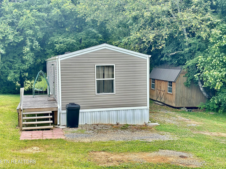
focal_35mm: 49
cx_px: 115
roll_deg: +0.1
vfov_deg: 29.7
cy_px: 83
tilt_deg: -3.0
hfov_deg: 38.9
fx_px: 320
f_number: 1.78
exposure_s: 1/104
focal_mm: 6.86
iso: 125
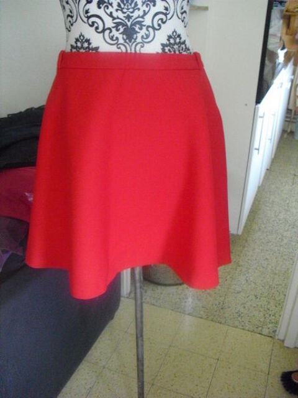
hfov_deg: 39.7
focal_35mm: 36
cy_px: 199
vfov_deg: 51.4
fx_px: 413
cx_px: 149
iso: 800
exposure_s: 1/25
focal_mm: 6.3
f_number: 3.1
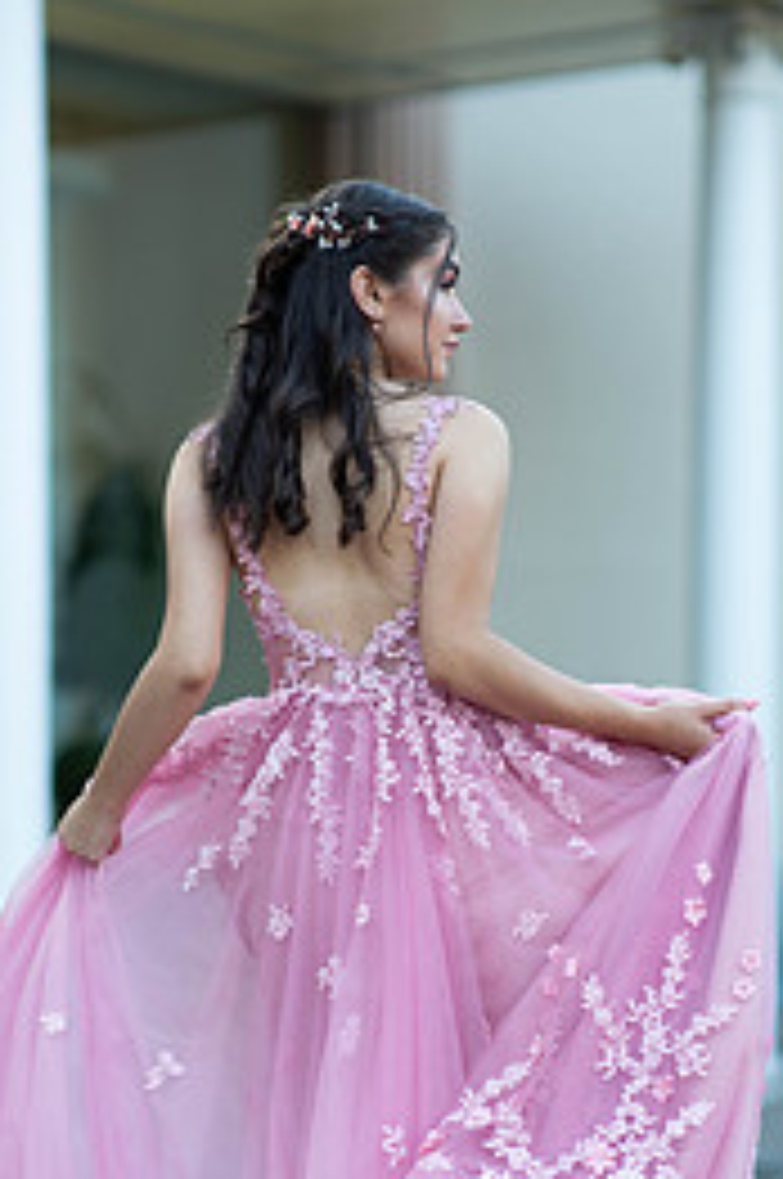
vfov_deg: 14.0
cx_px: 371
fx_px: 4776
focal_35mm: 146
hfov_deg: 9.4
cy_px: 824
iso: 250
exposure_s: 1/640
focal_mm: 85
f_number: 2
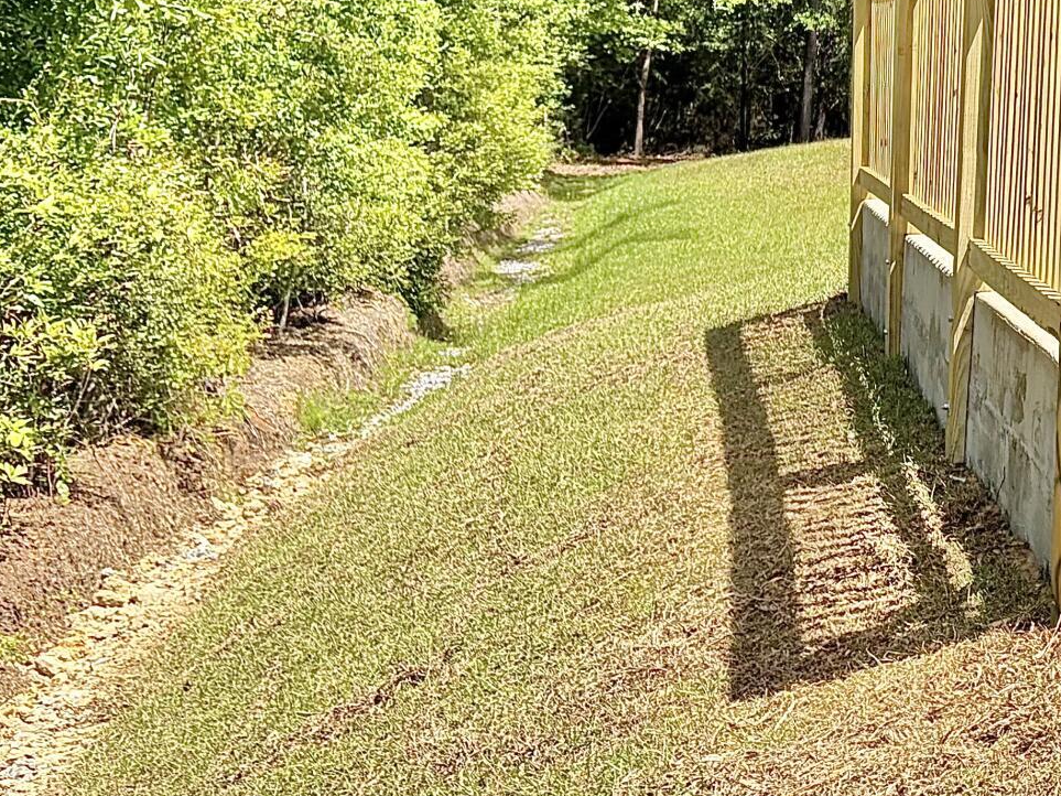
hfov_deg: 20.9
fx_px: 2482
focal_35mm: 81
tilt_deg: +1.5
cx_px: 1540
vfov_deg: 17.7
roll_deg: -2.1
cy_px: -29
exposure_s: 1/2451
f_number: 1.6
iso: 64
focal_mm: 5.96
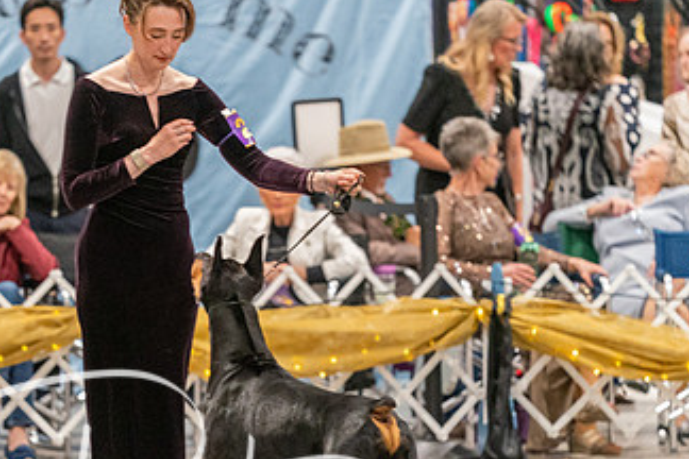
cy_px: 296
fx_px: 6851
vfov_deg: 3.8
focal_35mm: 358
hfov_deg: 5.8
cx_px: 230
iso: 6400
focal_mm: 200
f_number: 2.8
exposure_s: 1/250
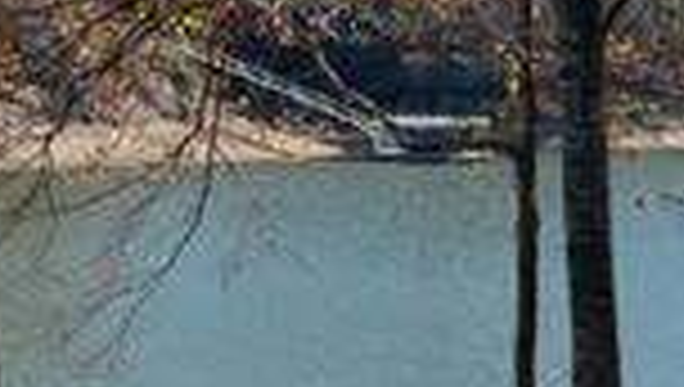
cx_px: 360
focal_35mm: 119
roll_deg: -1.2
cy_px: 112
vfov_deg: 10.2
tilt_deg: -1.3
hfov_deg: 18.0
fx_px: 2161
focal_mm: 5.7
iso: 50
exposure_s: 1/2457
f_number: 1.5
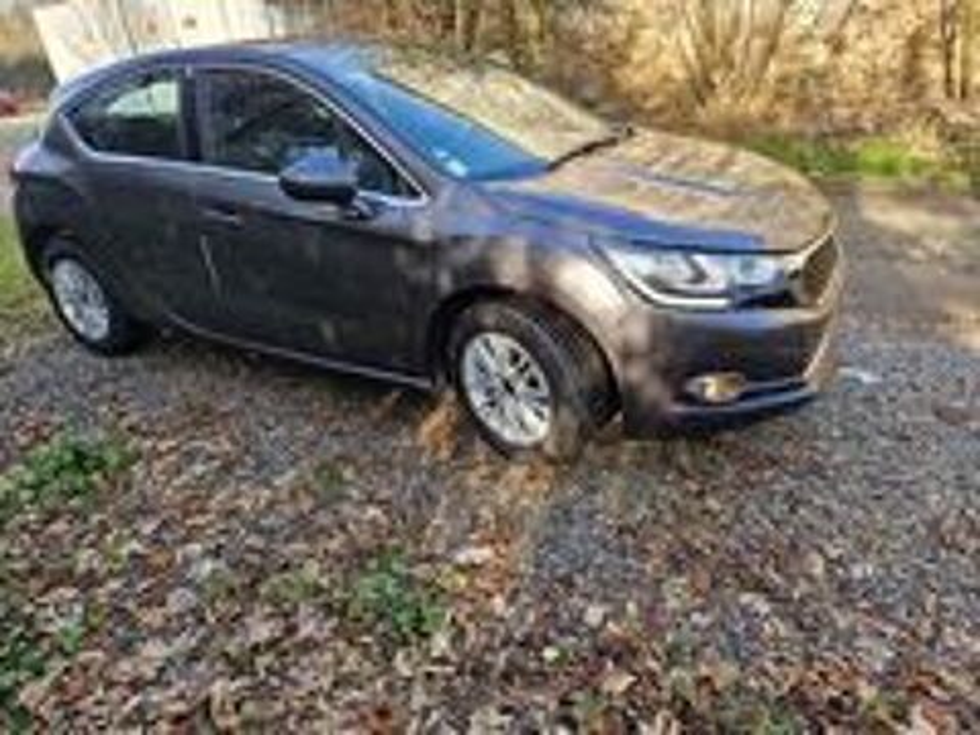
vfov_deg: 58.9
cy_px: 368
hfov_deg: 73.9
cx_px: 490
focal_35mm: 23
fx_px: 651
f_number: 1.8
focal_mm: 5.4
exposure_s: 1/180
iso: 50
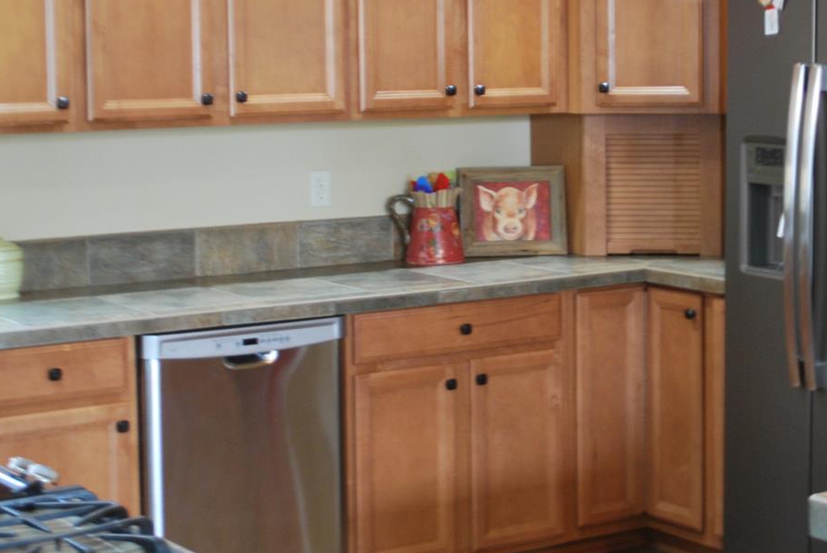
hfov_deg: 25.2
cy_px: 179
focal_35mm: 80
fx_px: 1840
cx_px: 538
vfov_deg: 17.1
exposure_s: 1/5
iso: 400
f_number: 5
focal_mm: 32
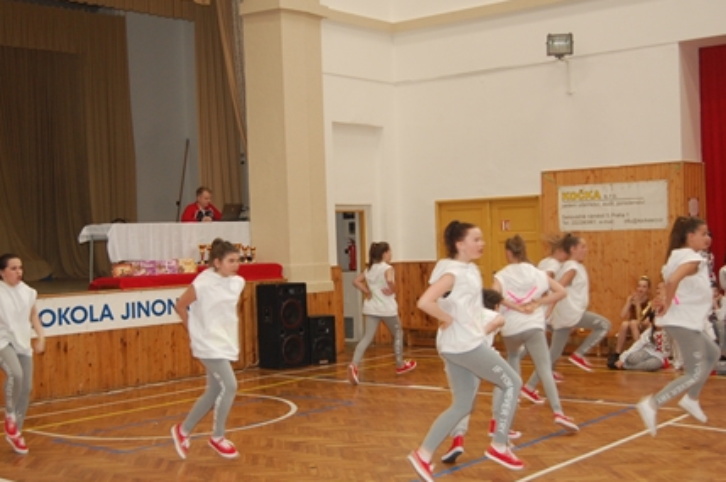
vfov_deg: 27.4
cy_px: 274
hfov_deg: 40.3
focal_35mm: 49
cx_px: 323
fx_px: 987
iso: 560
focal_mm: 28
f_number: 4.2
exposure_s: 1/60
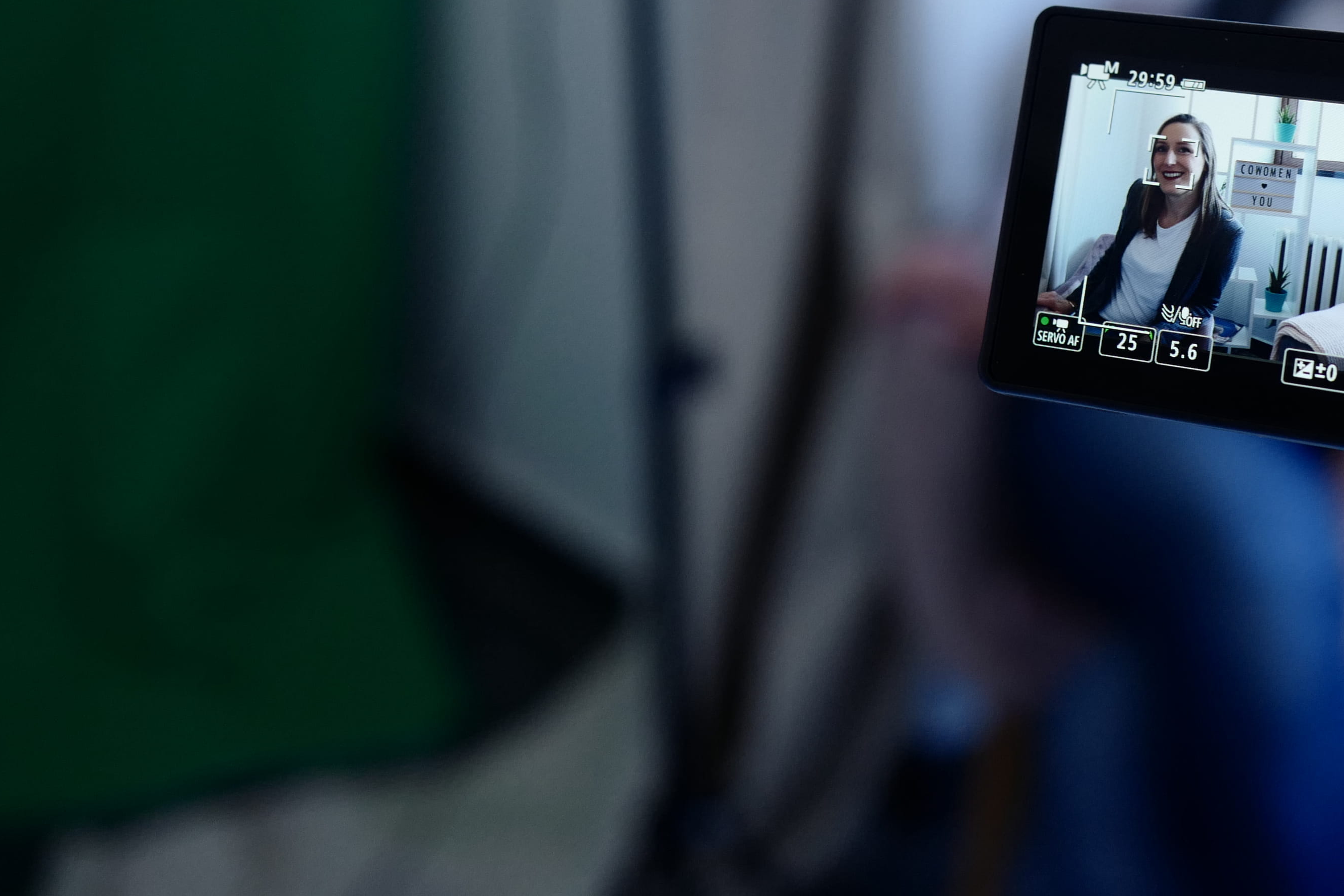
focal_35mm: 63
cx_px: 852
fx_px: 2352
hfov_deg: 31.7
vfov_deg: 20.7
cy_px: -39
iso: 800
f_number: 2.8
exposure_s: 1/125
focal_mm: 28
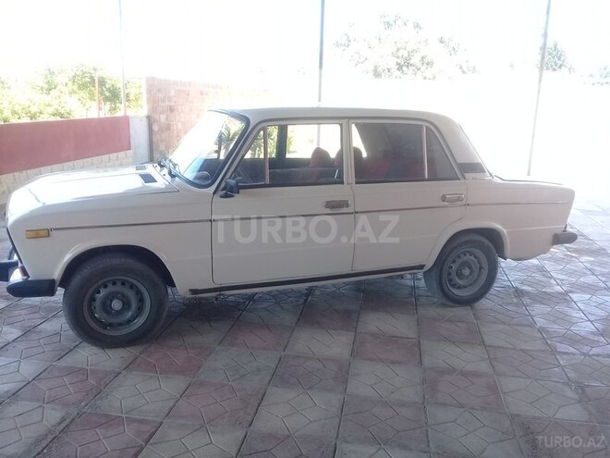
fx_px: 546
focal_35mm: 31
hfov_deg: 58.4
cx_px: 305
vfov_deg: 45.4
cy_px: 229
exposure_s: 1/120
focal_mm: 3.3
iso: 64
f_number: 2.2
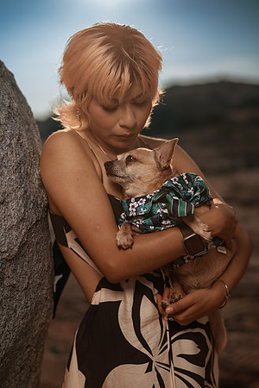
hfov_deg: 23.4
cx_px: 130
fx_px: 626
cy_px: 194
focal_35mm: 58
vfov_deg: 34.5
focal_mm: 58
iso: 50
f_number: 2.2
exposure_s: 1/5000
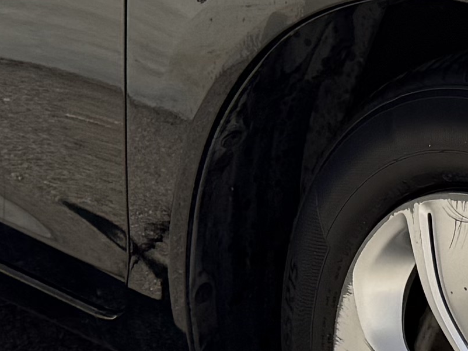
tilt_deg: -15.7
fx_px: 2311
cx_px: 672
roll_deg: +0.4
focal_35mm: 171
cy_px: -13
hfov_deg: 11.2
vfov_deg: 8.6
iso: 80
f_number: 1.78
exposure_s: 1/3584
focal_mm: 6.76
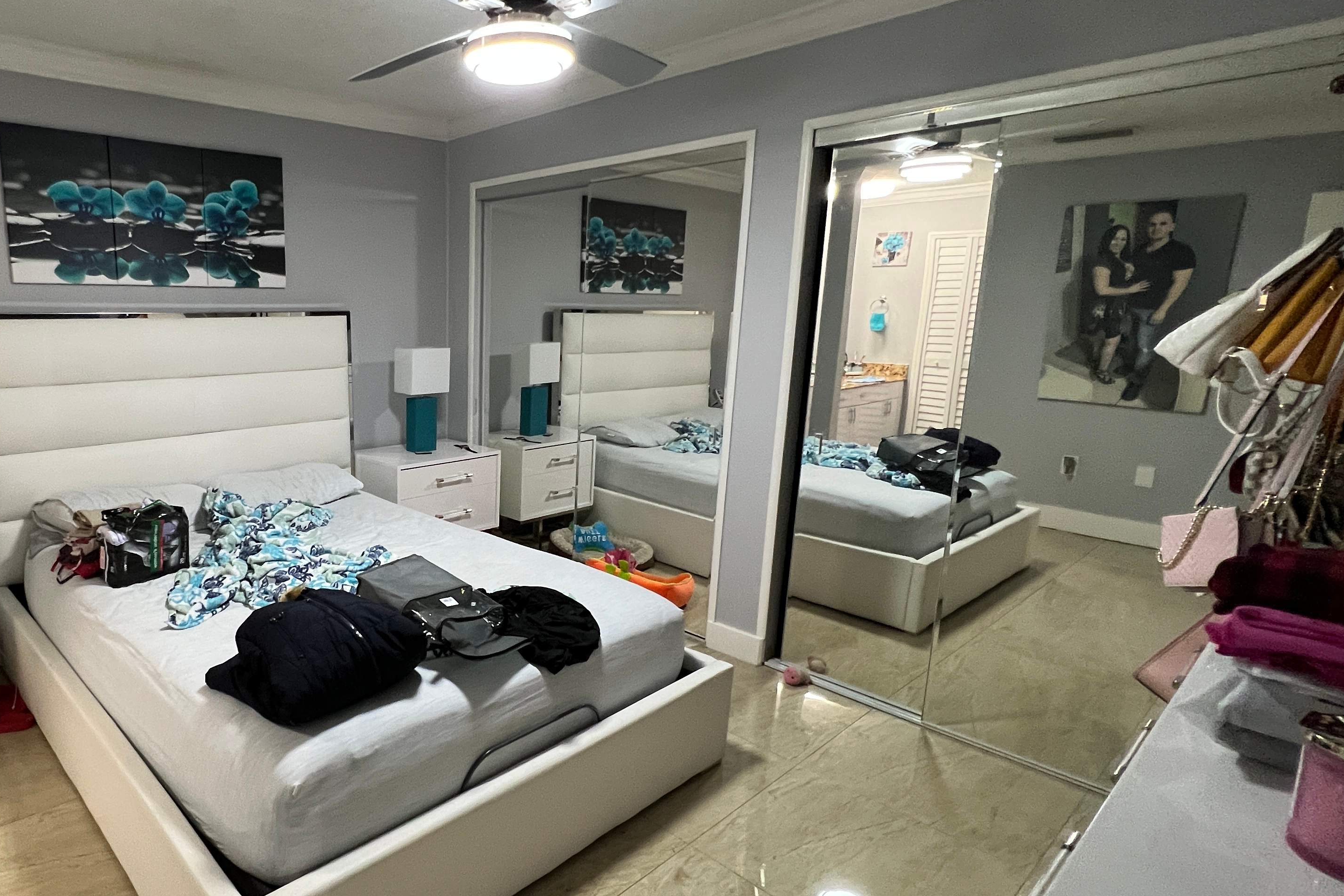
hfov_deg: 82.7
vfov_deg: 64.6
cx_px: 406
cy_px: 458
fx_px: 709
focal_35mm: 19
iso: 400
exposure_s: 1/60
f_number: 1.8
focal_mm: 1.57
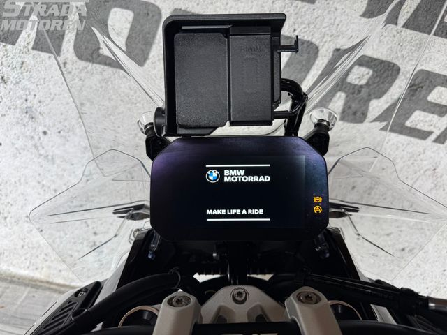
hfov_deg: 71.6
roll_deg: -13.2
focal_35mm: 24
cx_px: 224
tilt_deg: -27.8
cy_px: 168
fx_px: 310
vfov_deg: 56.8
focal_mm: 6.76
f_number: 1.78
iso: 64
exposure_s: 1/132
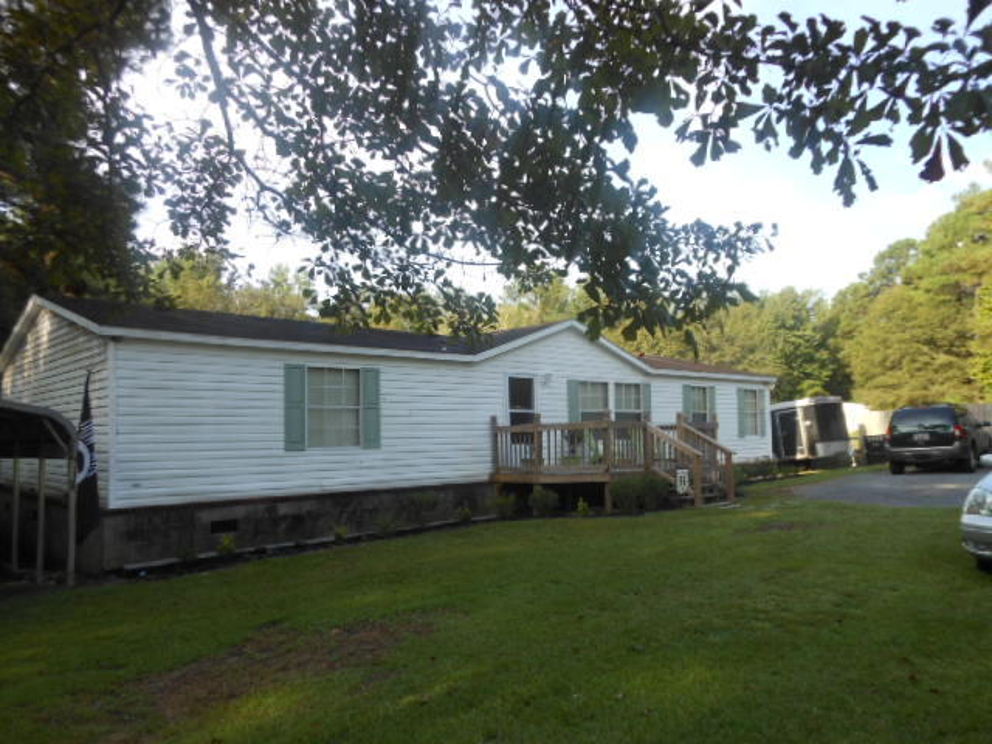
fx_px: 716
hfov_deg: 69.4
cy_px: 372
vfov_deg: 54.9
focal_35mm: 25
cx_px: 496
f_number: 3.2
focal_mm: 4.5
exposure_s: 1/200
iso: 80
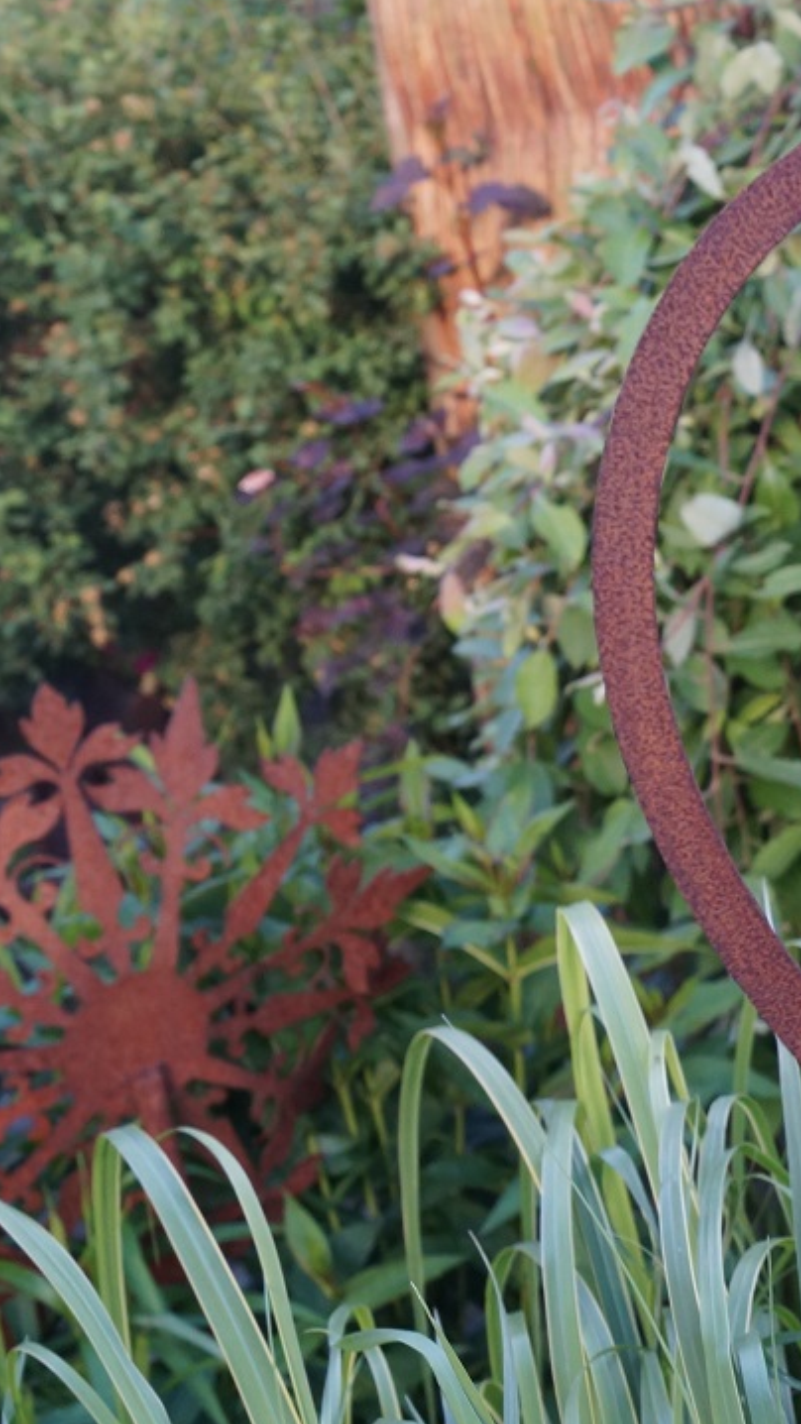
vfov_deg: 27.5
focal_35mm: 77
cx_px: 1265
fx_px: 2907
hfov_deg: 14.4
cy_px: 814
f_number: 6.3
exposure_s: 1/60
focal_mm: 22
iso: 400
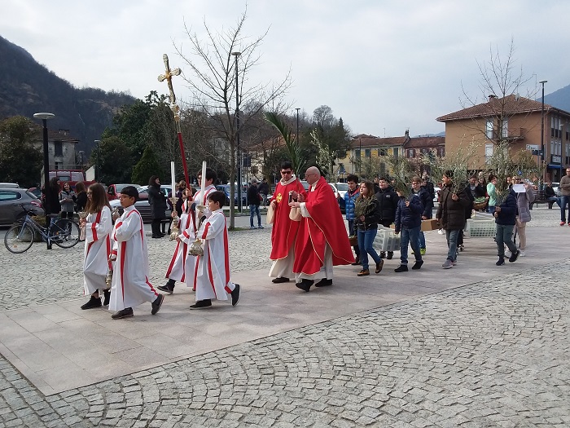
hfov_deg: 65.3
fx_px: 445
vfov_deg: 51.4
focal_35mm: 27
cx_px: 285
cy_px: 214
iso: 40
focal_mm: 2.91
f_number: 1.9
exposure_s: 1/1097
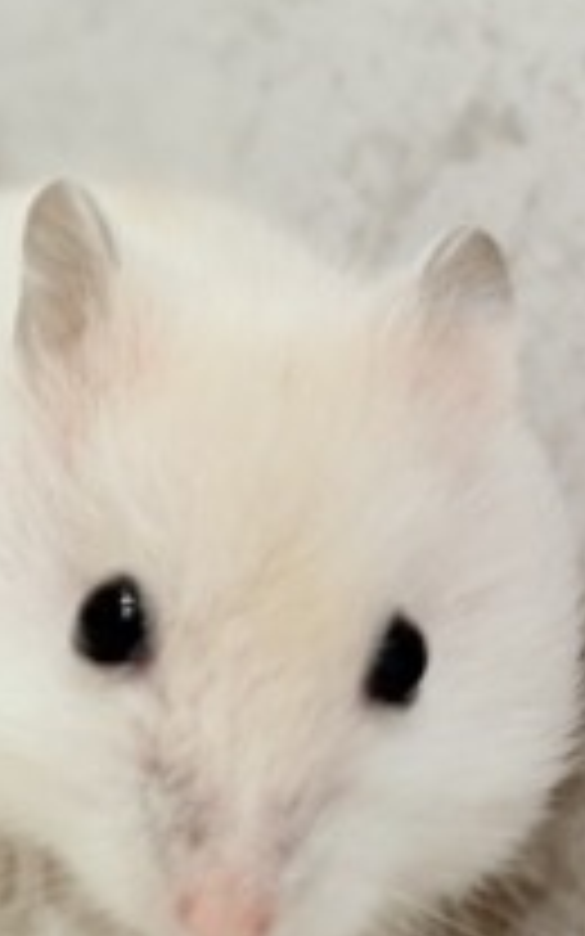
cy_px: 585
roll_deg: -1.8
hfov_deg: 7.6
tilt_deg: -12.2
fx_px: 4337
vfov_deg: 12.3
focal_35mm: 170
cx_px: -225
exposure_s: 1/50
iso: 32
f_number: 1.6
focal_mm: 5.96
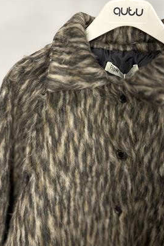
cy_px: 122
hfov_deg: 26.5
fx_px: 348
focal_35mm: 51
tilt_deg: -11.1
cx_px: 86
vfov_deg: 38.9
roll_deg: -3.7
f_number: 1.78
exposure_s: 1/50
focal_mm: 6.86
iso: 125
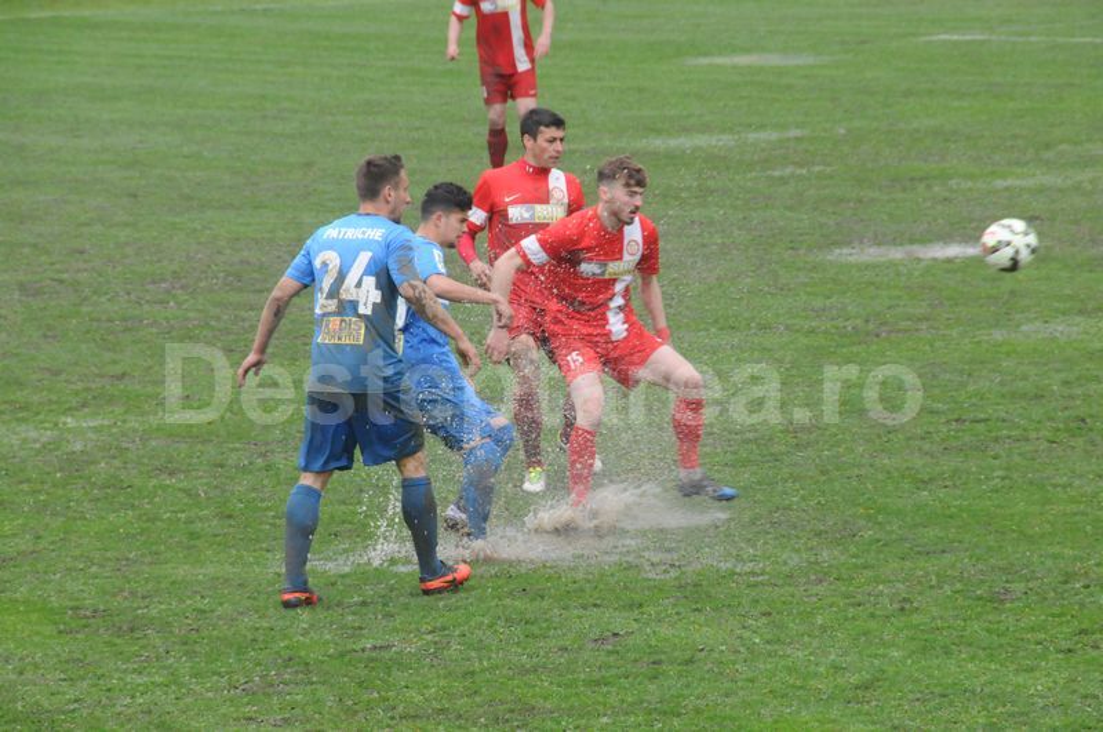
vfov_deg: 4.6
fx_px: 9179
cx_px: 552
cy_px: 366
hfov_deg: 6.9
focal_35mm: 300
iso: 2000
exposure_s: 1/400
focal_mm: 200
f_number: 11
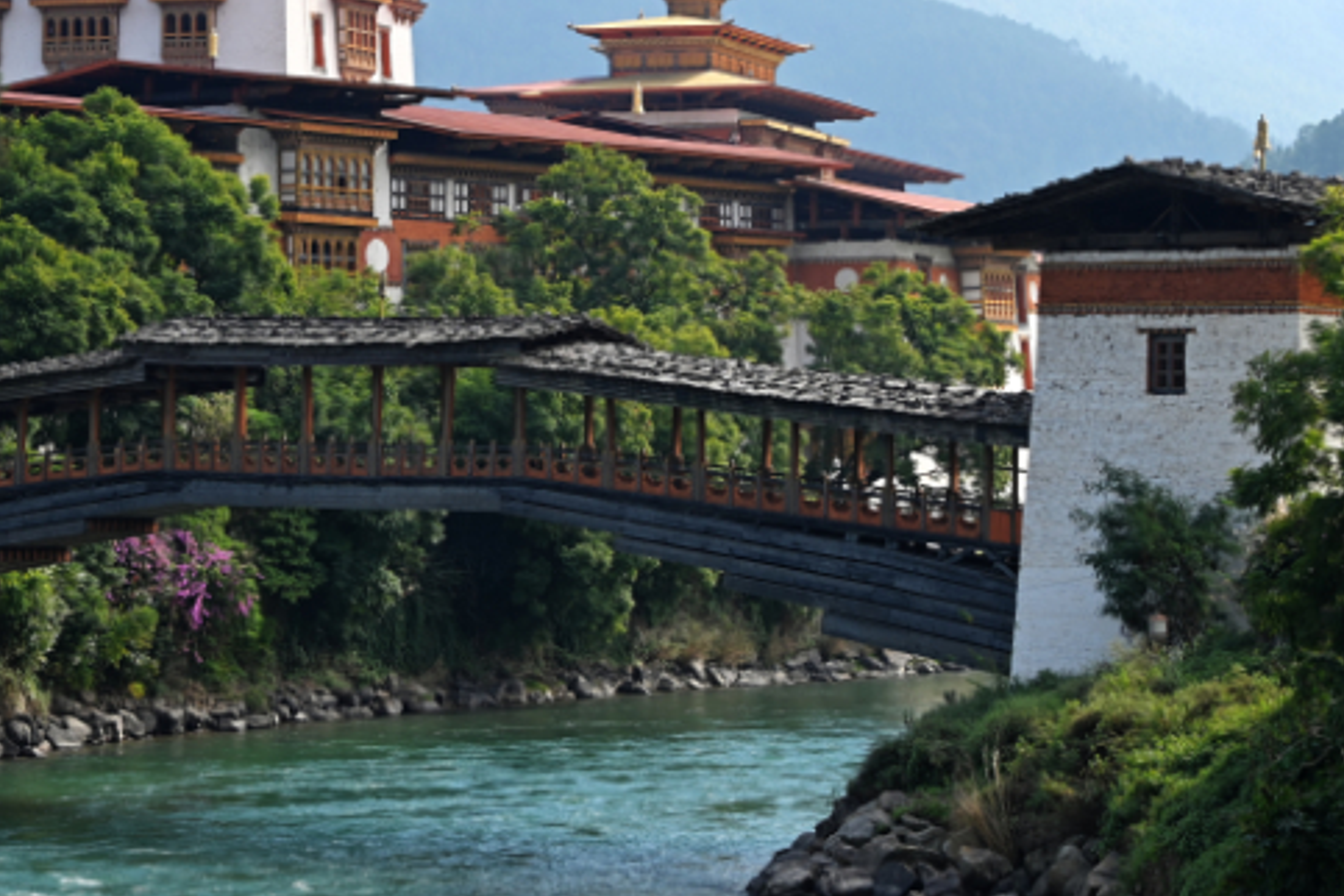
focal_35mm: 116
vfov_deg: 11.8
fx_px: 4330
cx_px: 437
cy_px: 248
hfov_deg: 17.6
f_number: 7.1
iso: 250
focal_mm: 56
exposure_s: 1/320
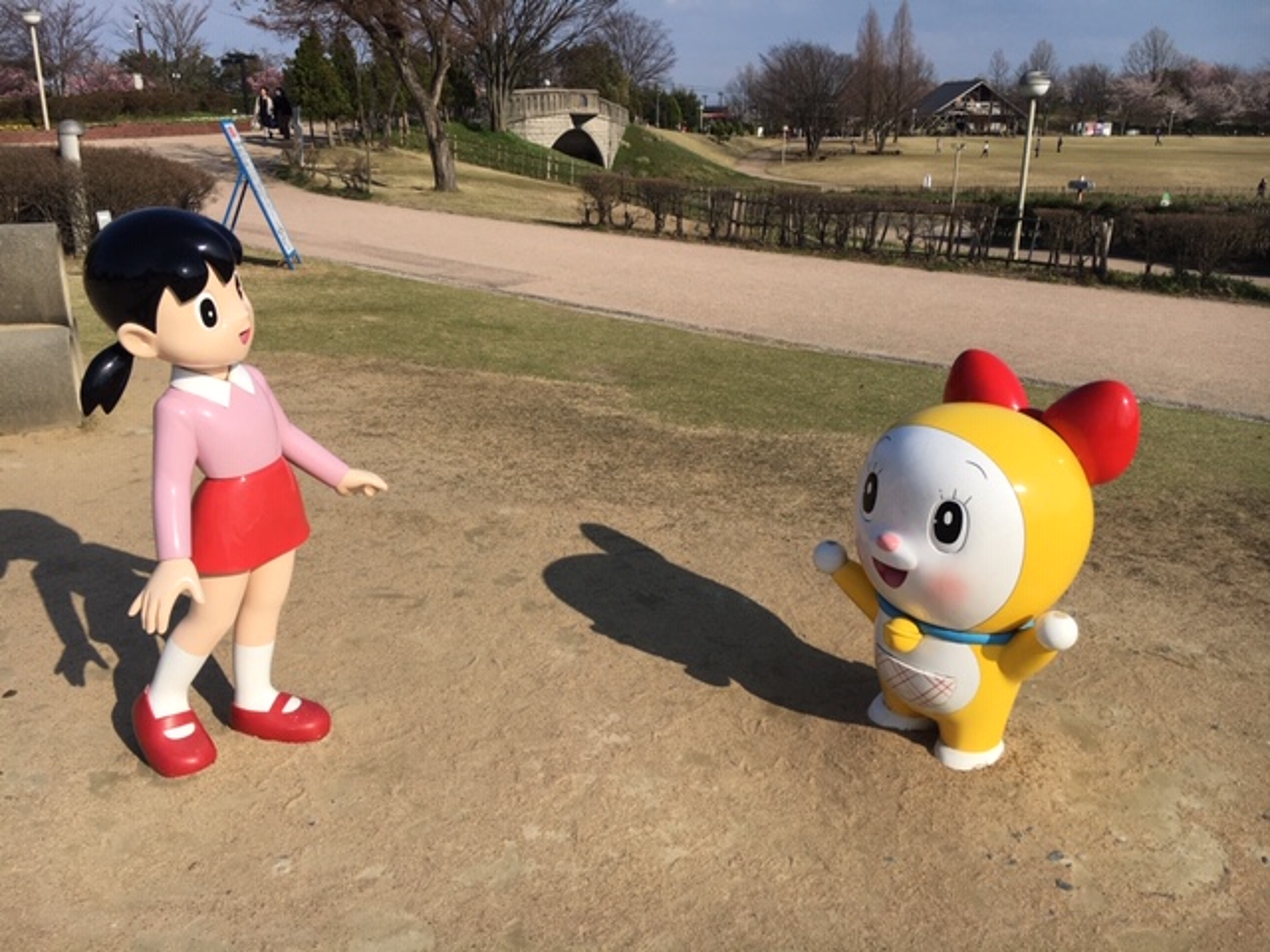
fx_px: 1064
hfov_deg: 61.7
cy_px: 476
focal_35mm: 29
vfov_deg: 48.2
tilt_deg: -18.2
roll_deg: -1.7
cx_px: 635
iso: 25
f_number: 2.2
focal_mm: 4.15
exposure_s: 1/3077
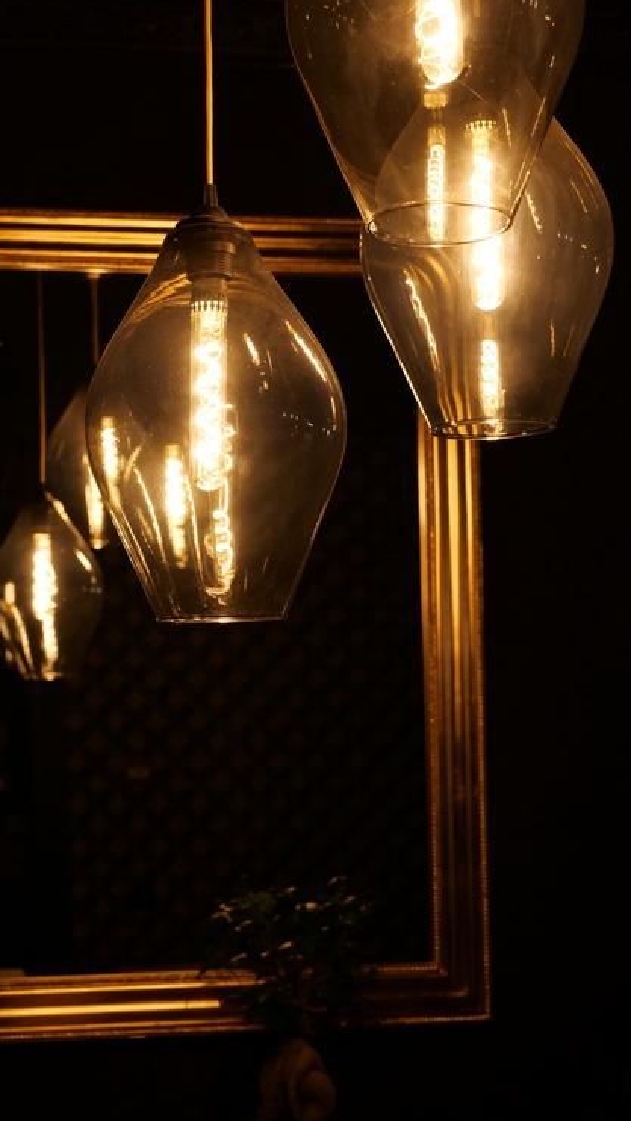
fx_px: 1814
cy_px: 573
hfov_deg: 19.7
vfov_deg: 34.4
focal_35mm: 61
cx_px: 206
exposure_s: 1/60
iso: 1000
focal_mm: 27
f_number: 3.6
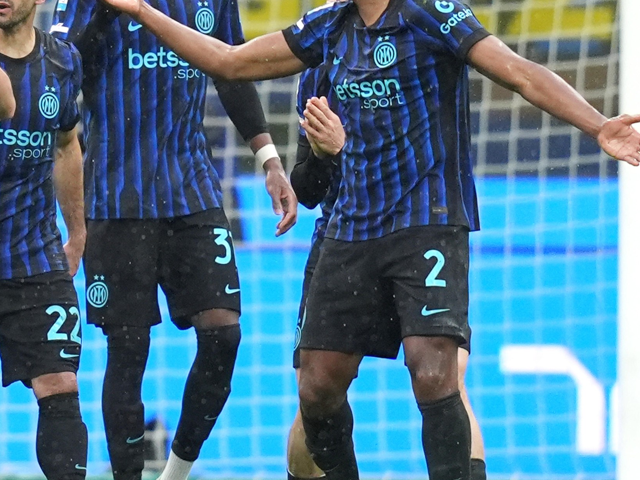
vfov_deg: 1.8
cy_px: 205
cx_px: -18
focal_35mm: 817
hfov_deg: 2.4
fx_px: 15104
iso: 2500
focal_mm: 400
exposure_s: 1/2000
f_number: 2.8
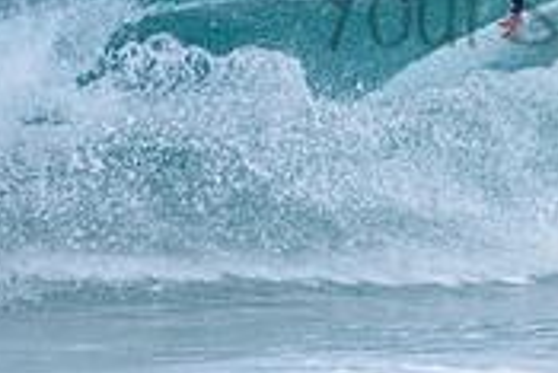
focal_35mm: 1659
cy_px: -27
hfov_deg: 1.2
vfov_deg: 0.8
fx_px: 25735
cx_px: 644
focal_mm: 500
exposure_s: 1/2000
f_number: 5.6
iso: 400
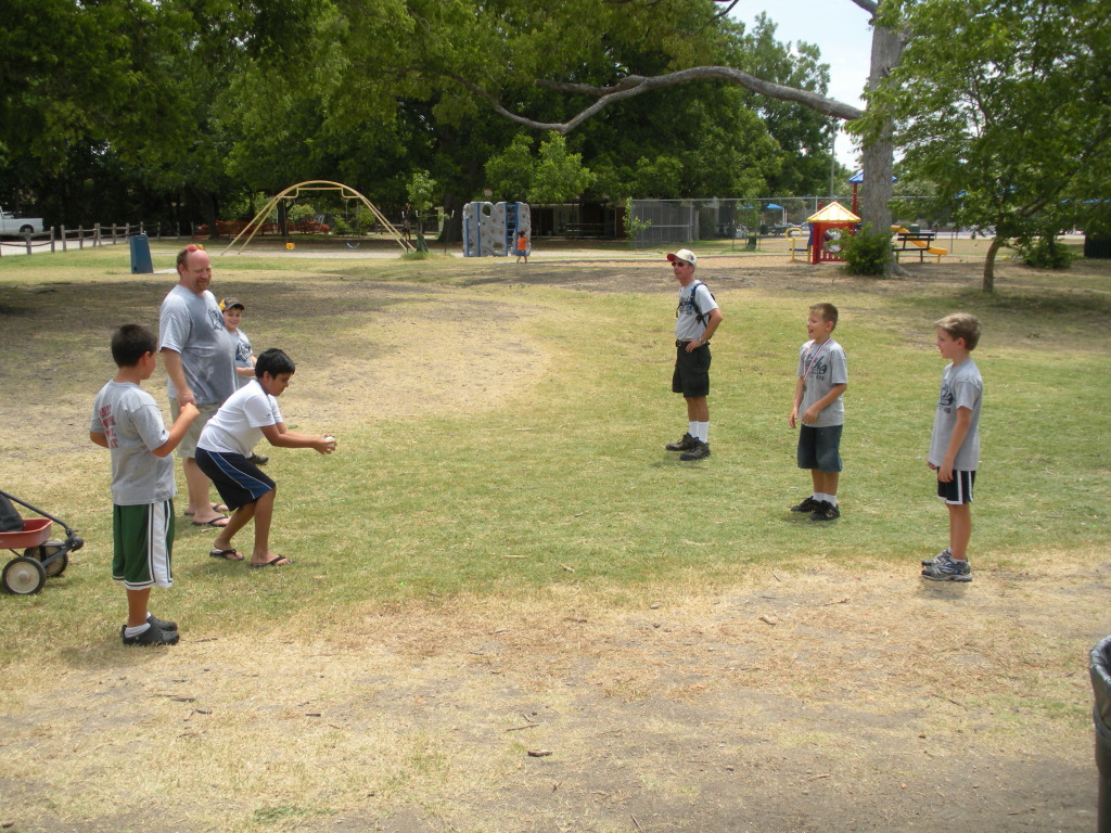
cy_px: 416
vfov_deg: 39.7
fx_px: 1155
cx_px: 556
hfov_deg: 51.4
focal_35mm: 36
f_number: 3.5
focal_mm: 6.3
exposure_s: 1/620
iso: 88
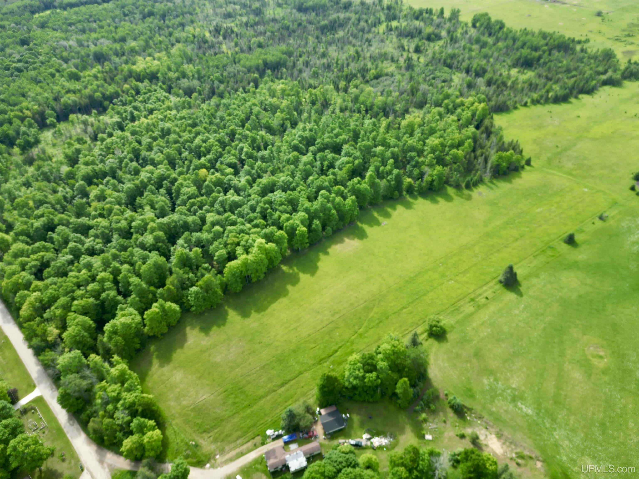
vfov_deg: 56.8
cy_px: 240
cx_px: 320
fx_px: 443
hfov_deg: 71.6
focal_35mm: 24
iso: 100
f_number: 1.7
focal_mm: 6.72
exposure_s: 1/800
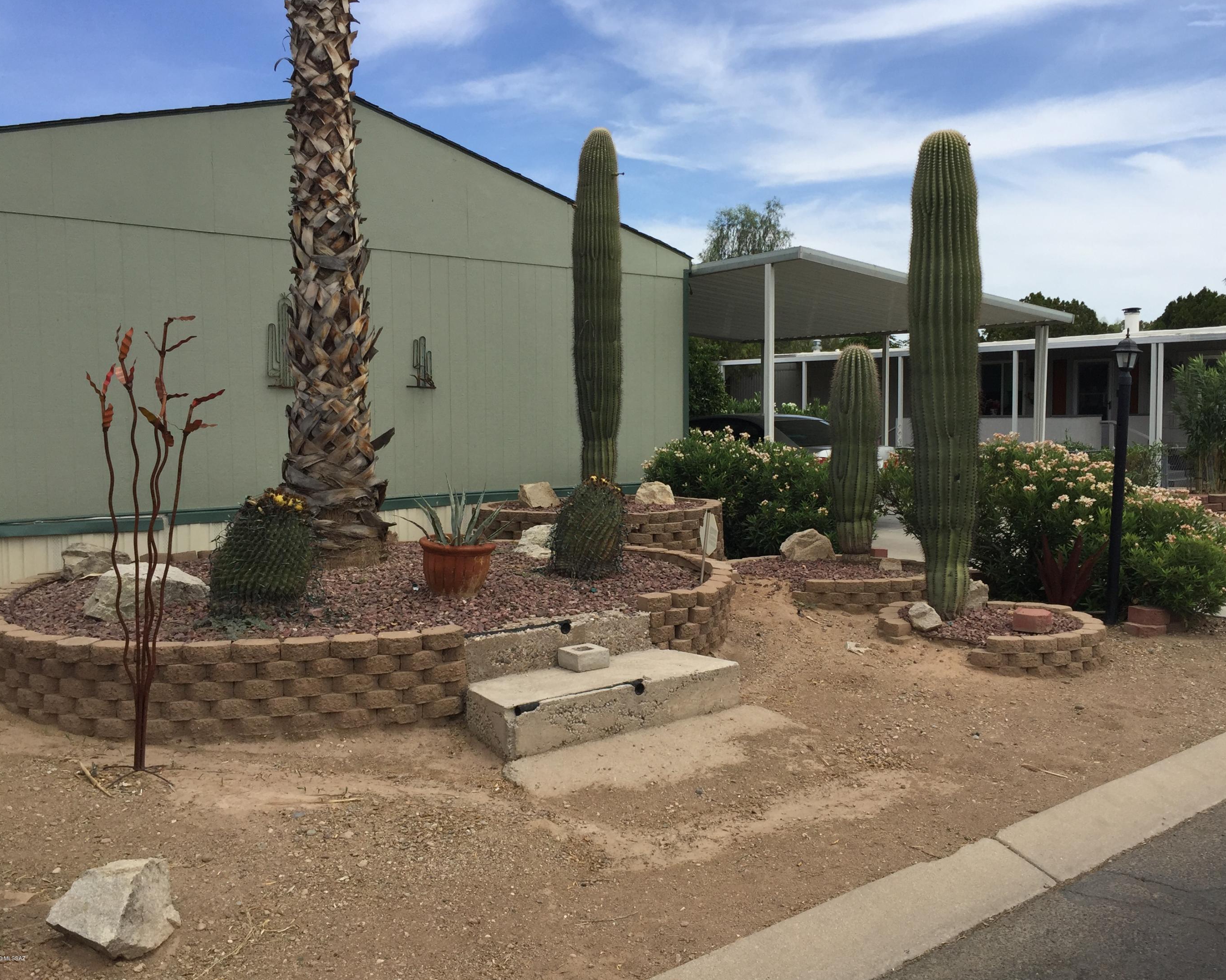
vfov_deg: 47.1
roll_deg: -0.7
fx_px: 1125
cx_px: 654
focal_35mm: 31
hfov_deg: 57.1
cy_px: 487
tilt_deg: -2.9
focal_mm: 4.15
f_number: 2.2
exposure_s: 1/2639
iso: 32
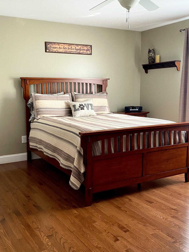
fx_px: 277
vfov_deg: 49.0
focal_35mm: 38
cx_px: 86
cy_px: 128
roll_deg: +0.6
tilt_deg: -7.3
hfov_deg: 37.7
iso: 125
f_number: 1.8
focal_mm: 4.25
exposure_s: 1/84
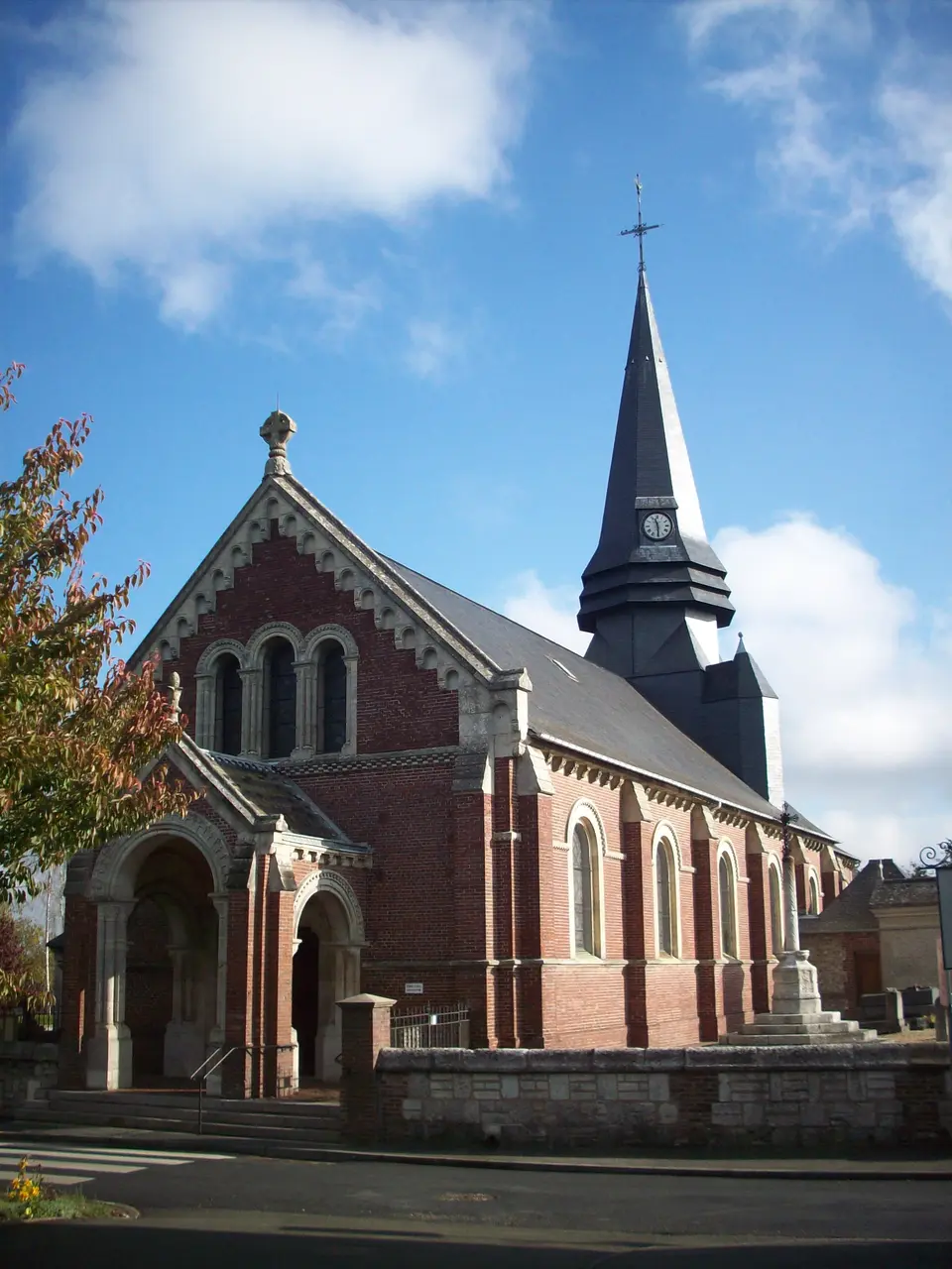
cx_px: 476
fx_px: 1357
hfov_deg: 38.7
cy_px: 634
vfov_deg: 50.1
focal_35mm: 37
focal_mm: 6.2
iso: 80
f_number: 5.6
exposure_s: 1/249
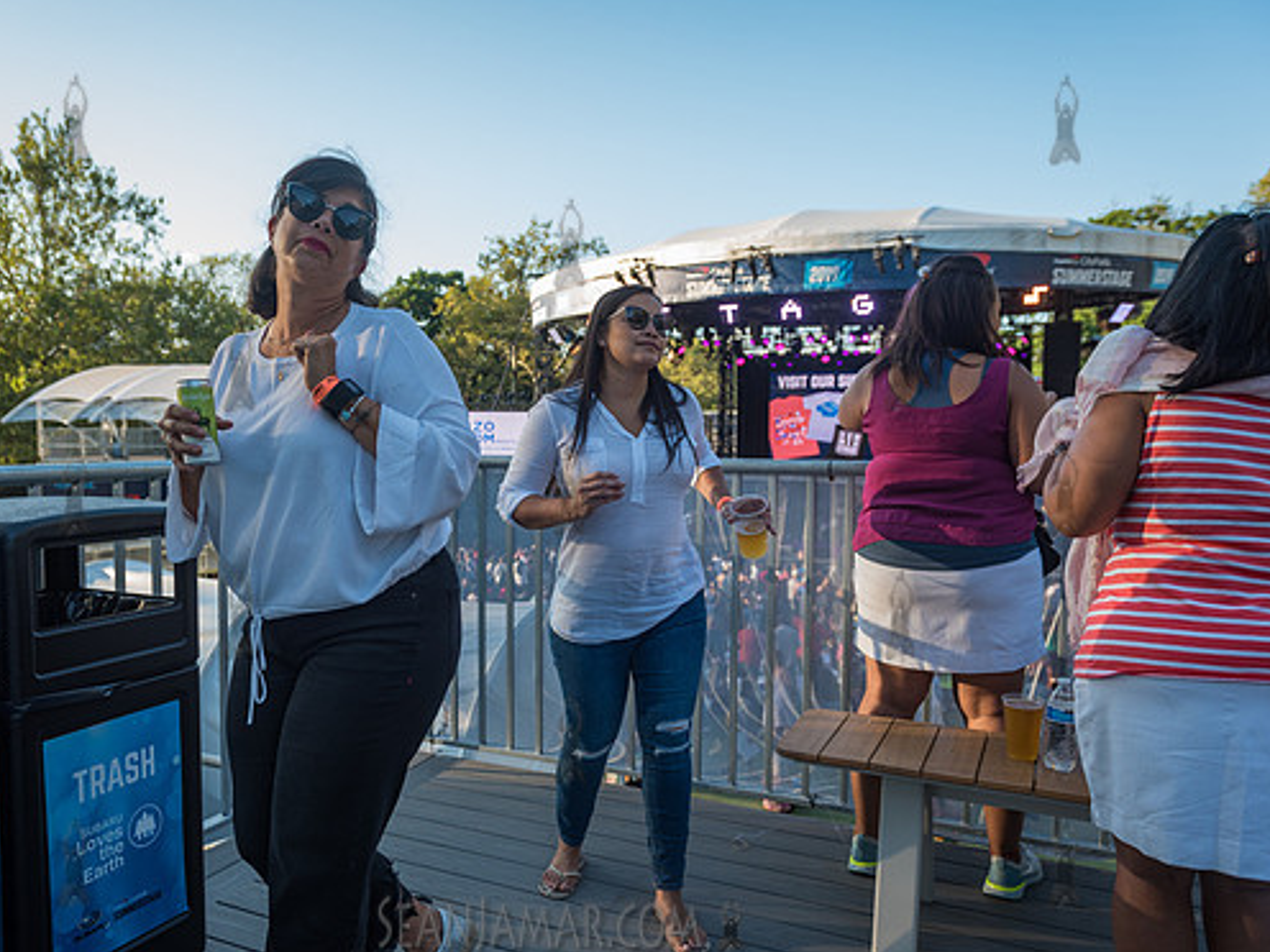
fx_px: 991
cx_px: 568
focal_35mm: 27
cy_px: 490
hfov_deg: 65.2
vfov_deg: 51.3
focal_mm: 24
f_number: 4
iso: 200
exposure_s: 1/400
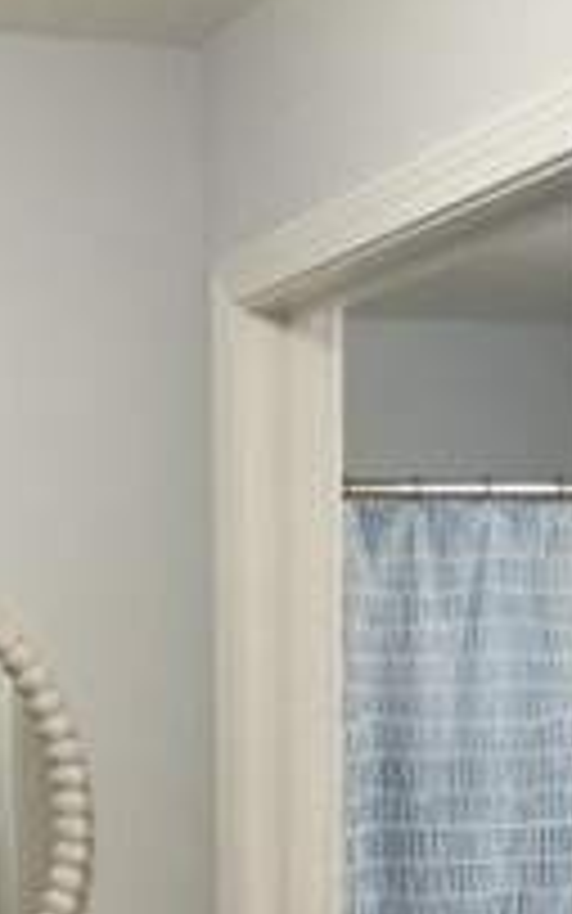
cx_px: 95
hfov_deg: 13.4
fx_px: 2418
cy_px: 1135
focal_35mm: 97
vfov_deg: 19.9
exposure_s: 1/60
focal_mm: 4.27
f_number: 1.8
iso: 675
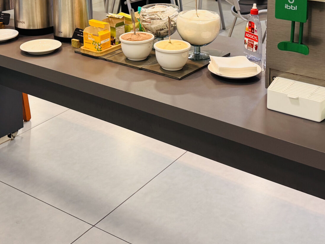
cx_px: 142
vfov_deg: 24.6
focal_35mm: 56
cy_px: -15
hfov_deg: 34.3
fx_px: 526
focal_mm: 6.76
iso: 125
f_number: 1.78
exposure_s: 1/60
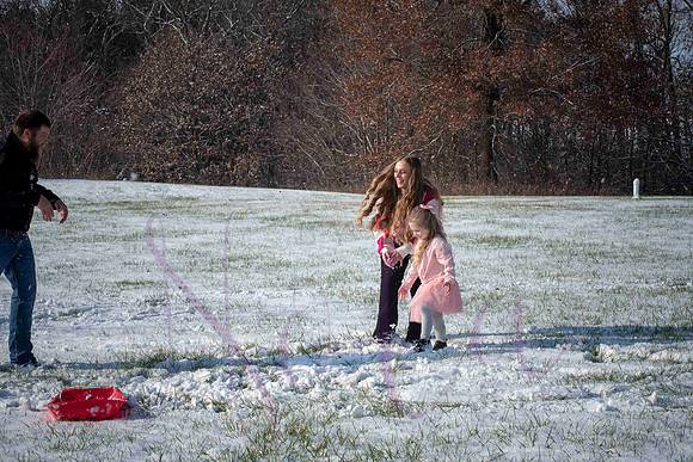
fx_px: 1540
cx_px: 346
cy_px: 231
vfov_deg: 17.1
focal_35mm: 80
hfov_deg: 25.4
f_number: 14
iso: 640
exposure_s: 1/1000
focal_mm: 80
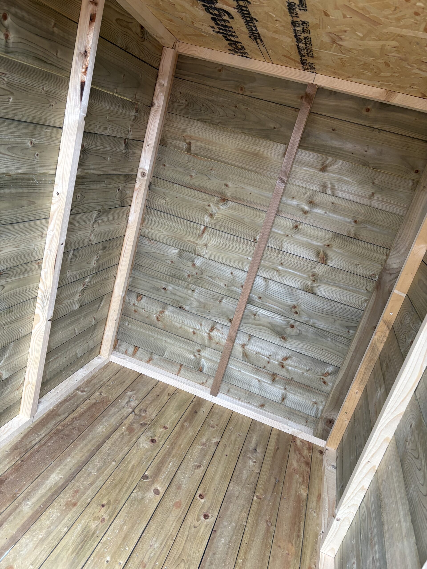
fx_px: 428
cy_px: 284
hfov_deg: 53.1
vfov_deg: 67.3
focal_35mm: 26
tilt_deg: -17.7
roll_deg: -13.7
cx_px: 214
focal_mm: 5.96
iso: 125
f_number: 1.6
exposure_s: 1/65
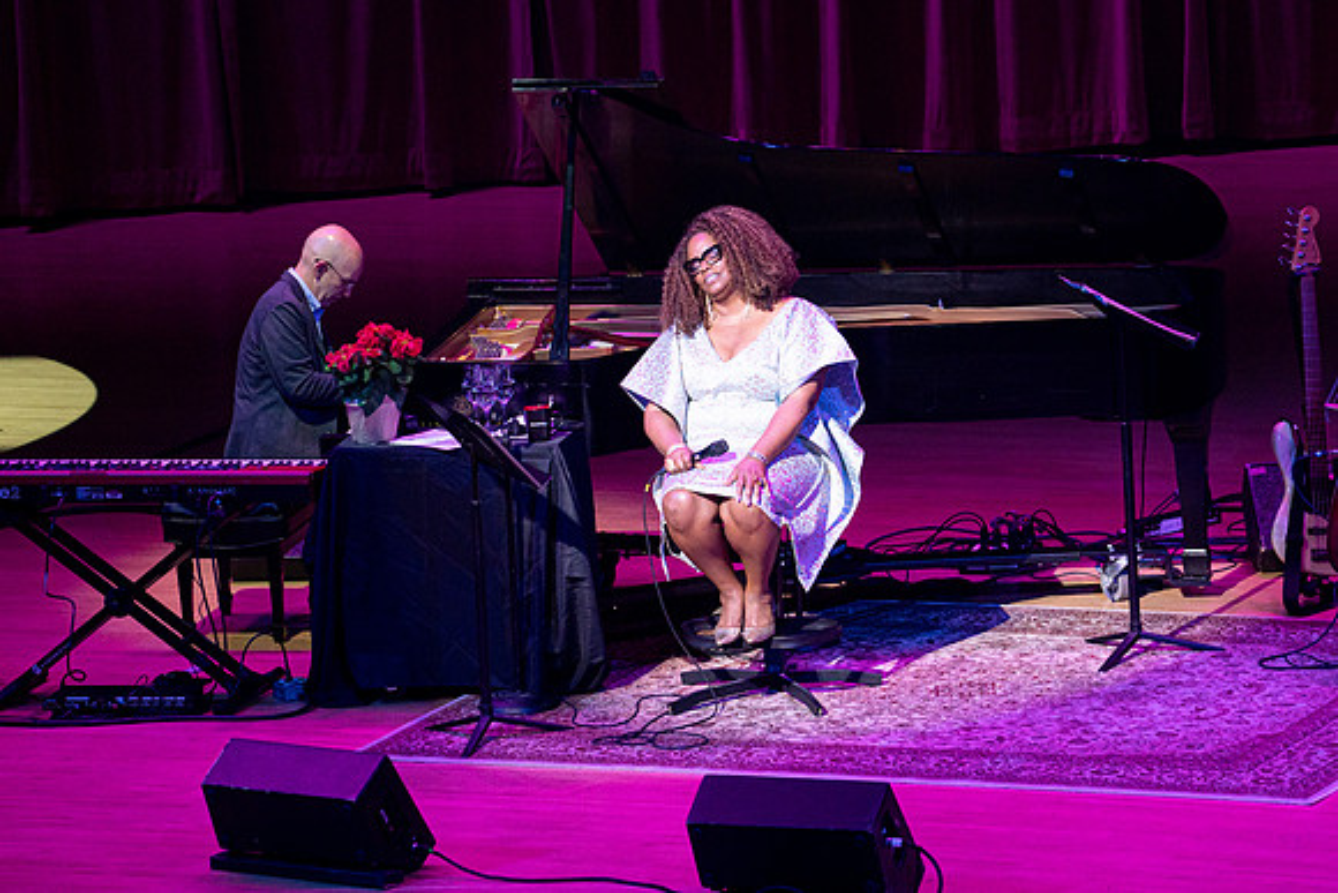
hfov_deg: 7.9
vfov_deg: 5.3
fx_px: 9647
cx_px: 624
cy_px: 333
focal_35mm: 260
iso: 2500
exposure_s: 1/320
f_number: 5.6
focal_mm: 200
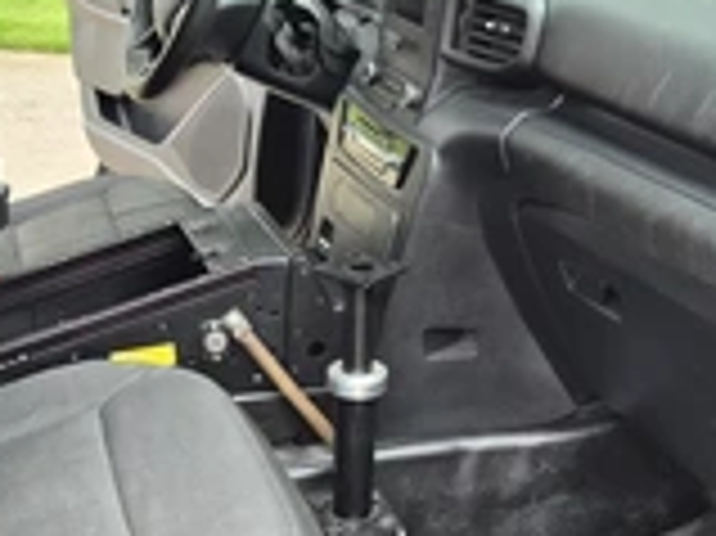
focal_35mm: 58
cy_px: 428
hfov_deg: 32.9
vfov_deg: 24.8
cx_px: 225
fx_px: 1199
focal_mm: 5.4
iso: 400
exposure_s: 1/120
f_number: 1.8
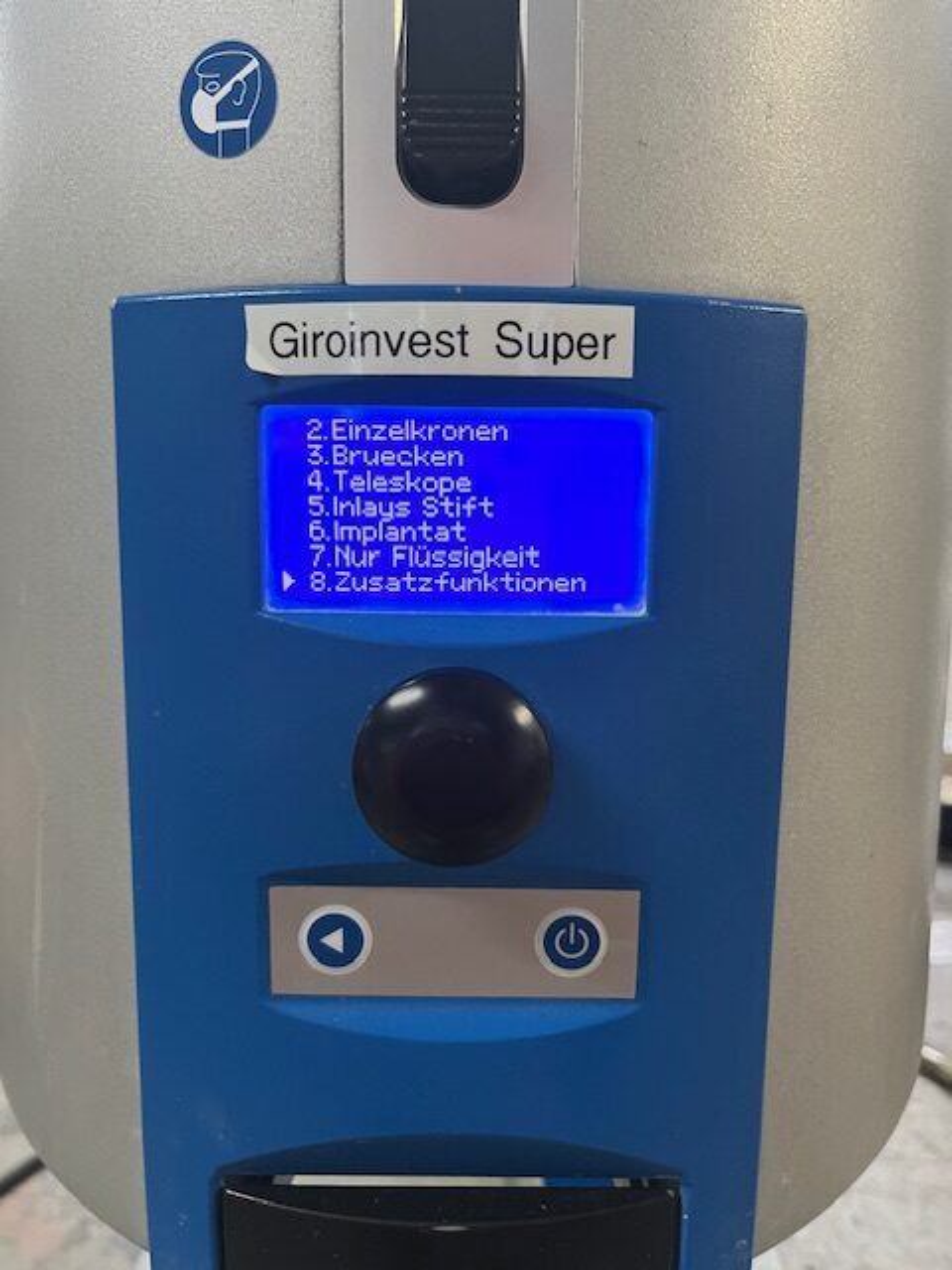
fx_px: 953
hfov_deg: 53.1
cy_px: 635
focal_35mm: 26
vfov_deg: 67.3
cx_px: 476
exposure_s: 1/50
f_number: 1.6
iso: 320
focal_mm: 5.1
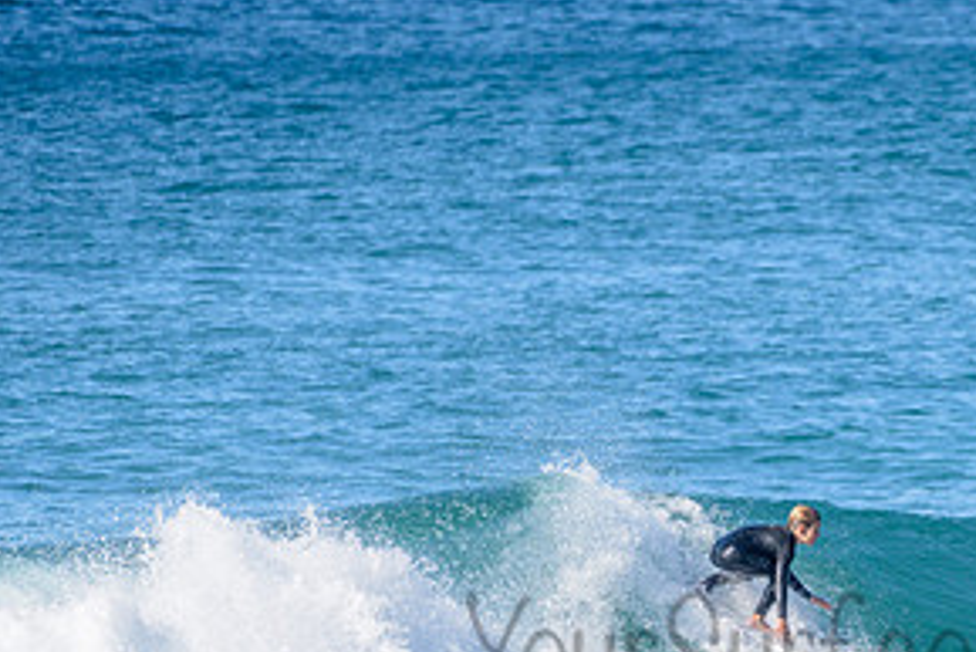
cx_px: 814
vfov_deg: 1.4
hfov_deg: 2.1
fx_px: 27232
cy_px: 617
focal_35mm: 1004
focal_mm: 500
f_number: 5.6
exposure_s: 1/2000
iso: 250
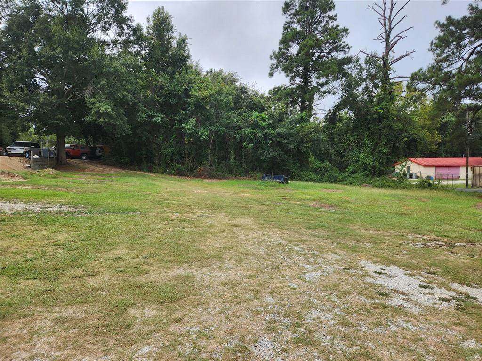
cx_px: 241
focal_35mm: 23
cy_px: 180
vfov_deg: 58.9
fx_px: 320
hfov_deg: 73.9
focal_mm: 5.4
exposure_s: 1/334
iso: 20
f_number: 1.8
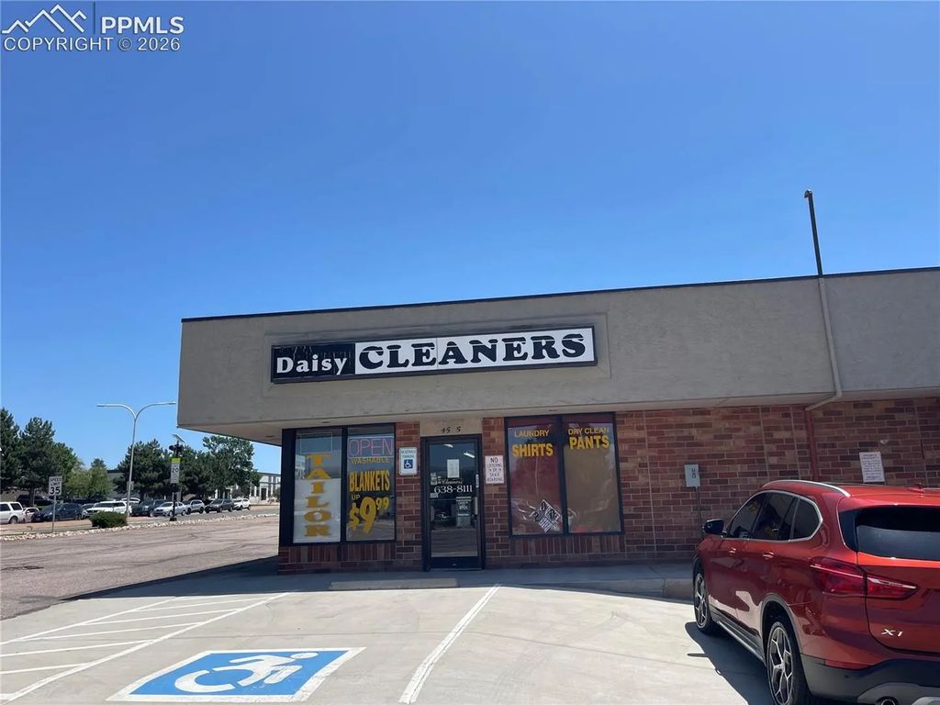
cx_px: 470
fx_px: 679
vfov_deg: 54.9
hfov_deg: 69.4
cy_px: 352
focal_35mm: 25
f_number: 1.6
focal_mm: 5.1
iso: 32
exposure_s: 1/3559
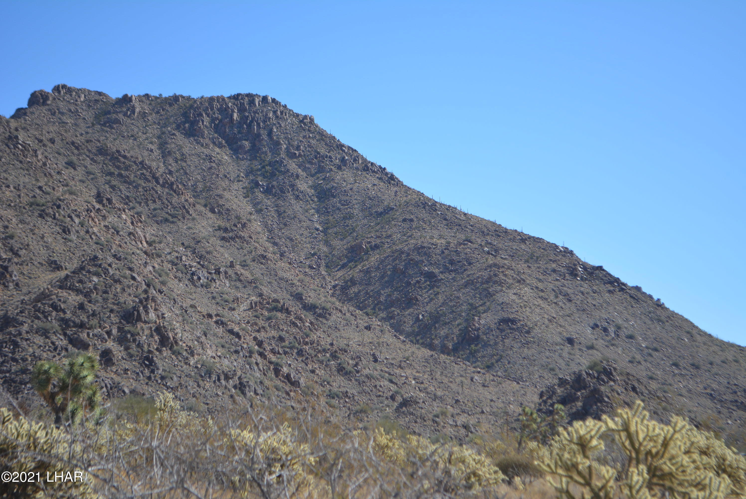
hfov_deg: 24.6
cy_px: 250
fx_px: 1711
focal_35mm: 82
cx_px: 373
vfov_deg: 16.6
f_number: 6.3
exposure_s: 1/1600
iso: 400
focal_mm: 55
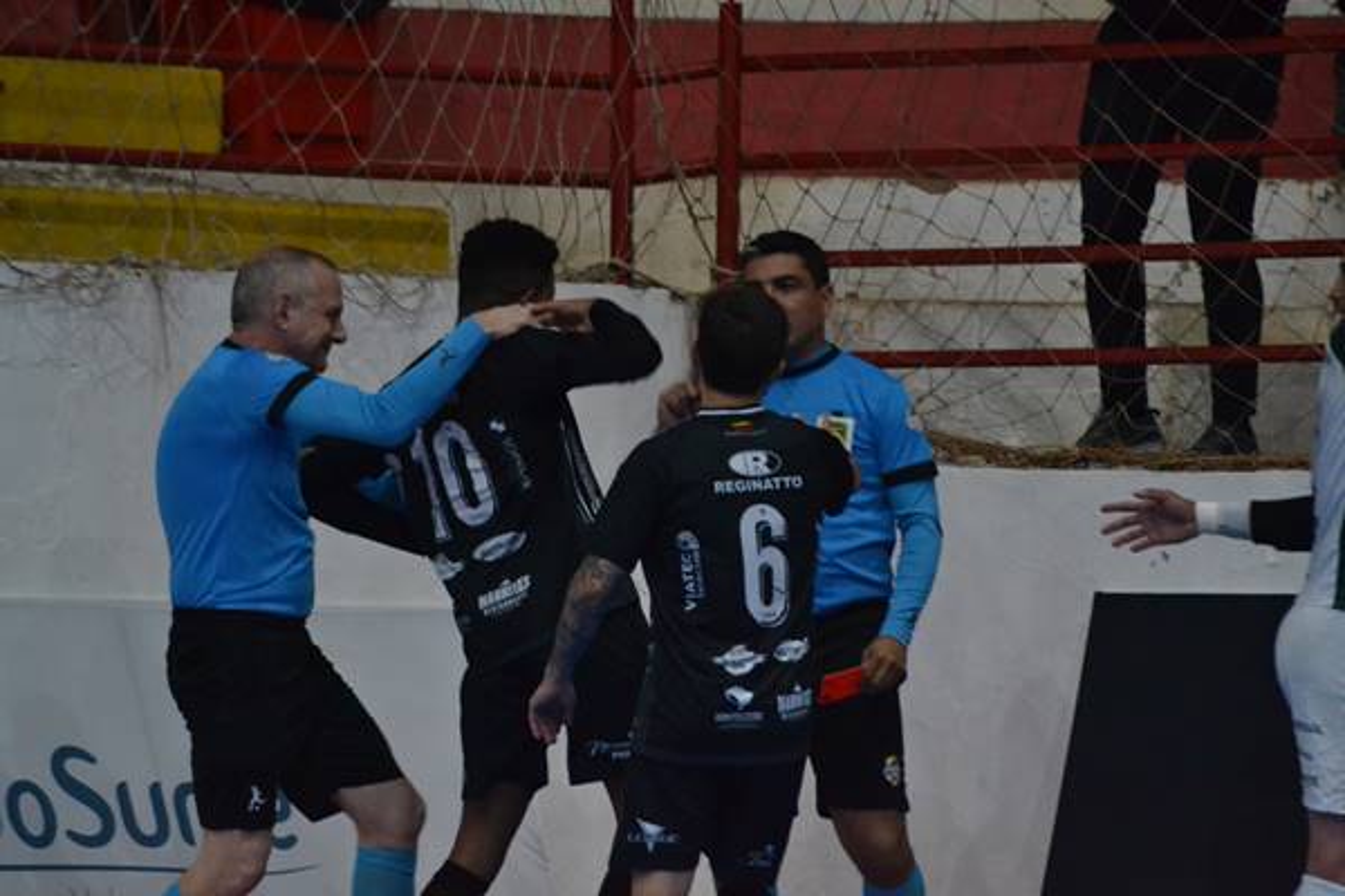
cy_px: 448
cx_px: 672
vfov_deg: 3.4
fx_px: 15130
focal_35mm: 405
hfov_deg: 5.1
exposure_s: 1/160
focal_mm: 270
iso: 3200
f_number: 5.3
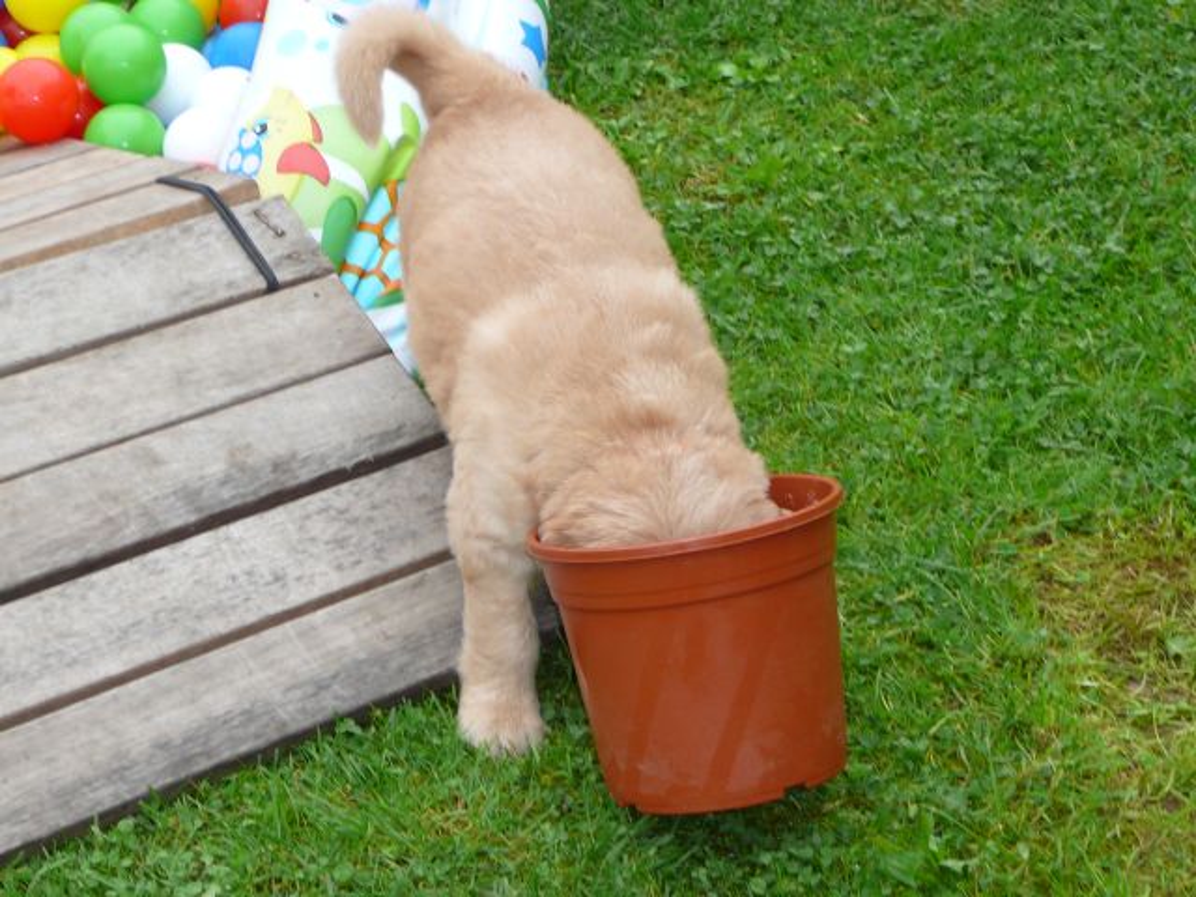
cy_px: 448
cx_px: 598
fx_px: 3282
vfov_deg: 15.6
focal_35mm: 95
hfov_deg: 20.7
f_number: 3.9
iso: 80
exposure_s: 1/80
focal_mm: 14.1
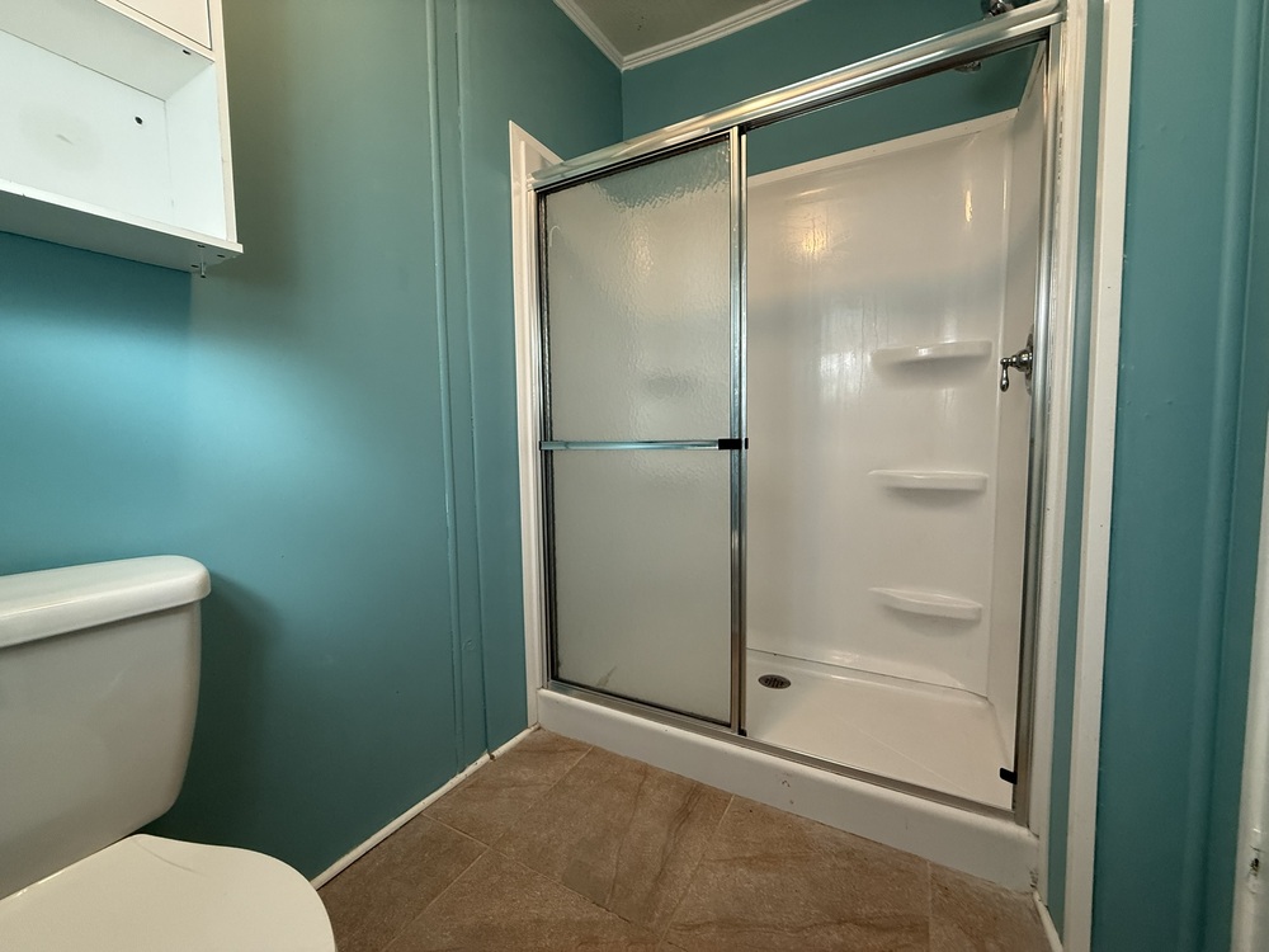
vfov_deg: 85.7
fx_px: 513
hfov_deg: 102.1
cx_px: 634
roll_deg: +0.5
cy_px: 476
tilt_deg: -3.9
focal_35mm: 14
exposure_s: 1/60
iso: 250
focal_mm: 2.22
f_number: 2.2
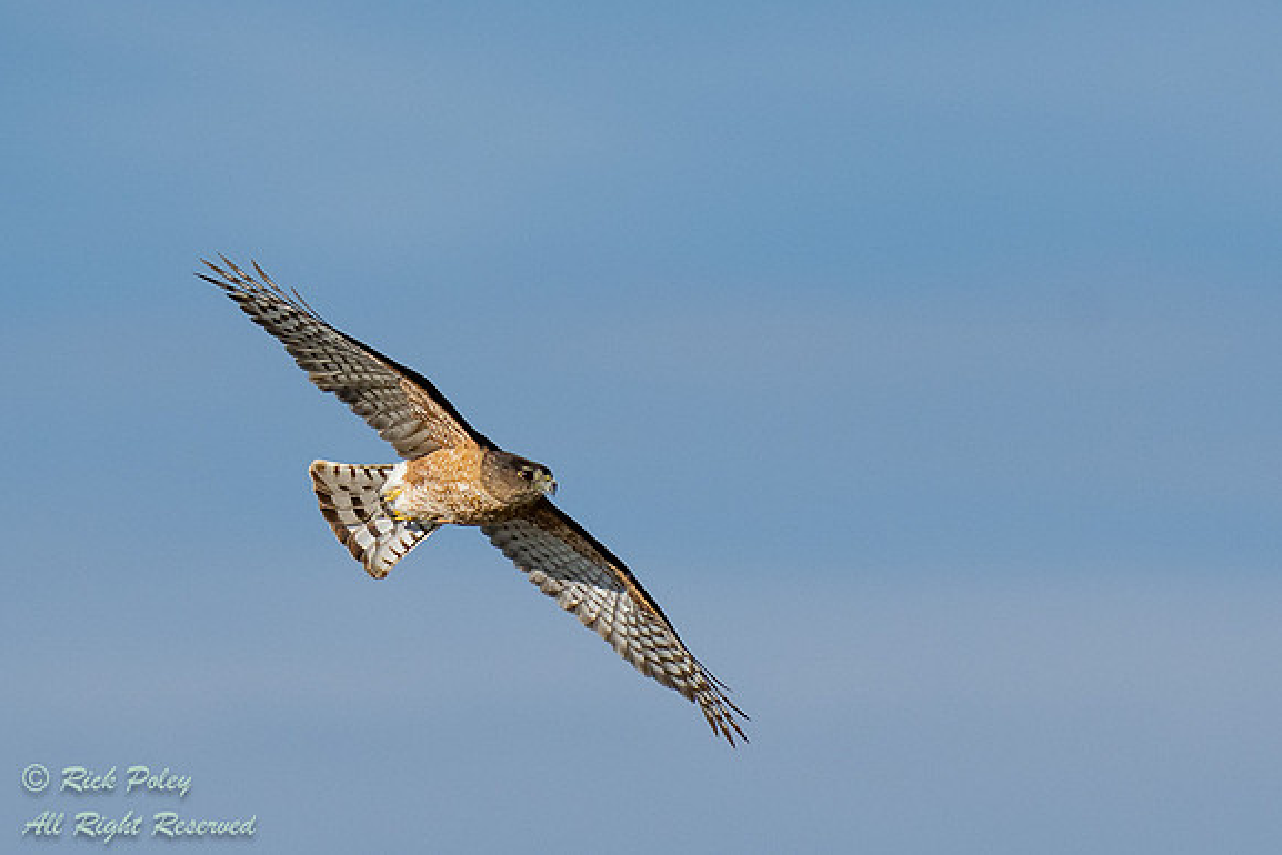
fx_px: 40818
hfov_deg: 1.8
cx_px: 761
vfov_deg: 1.2
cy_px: 563
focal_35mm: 1146
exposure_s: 1/4000
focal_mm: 437
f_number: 7.1
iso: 800
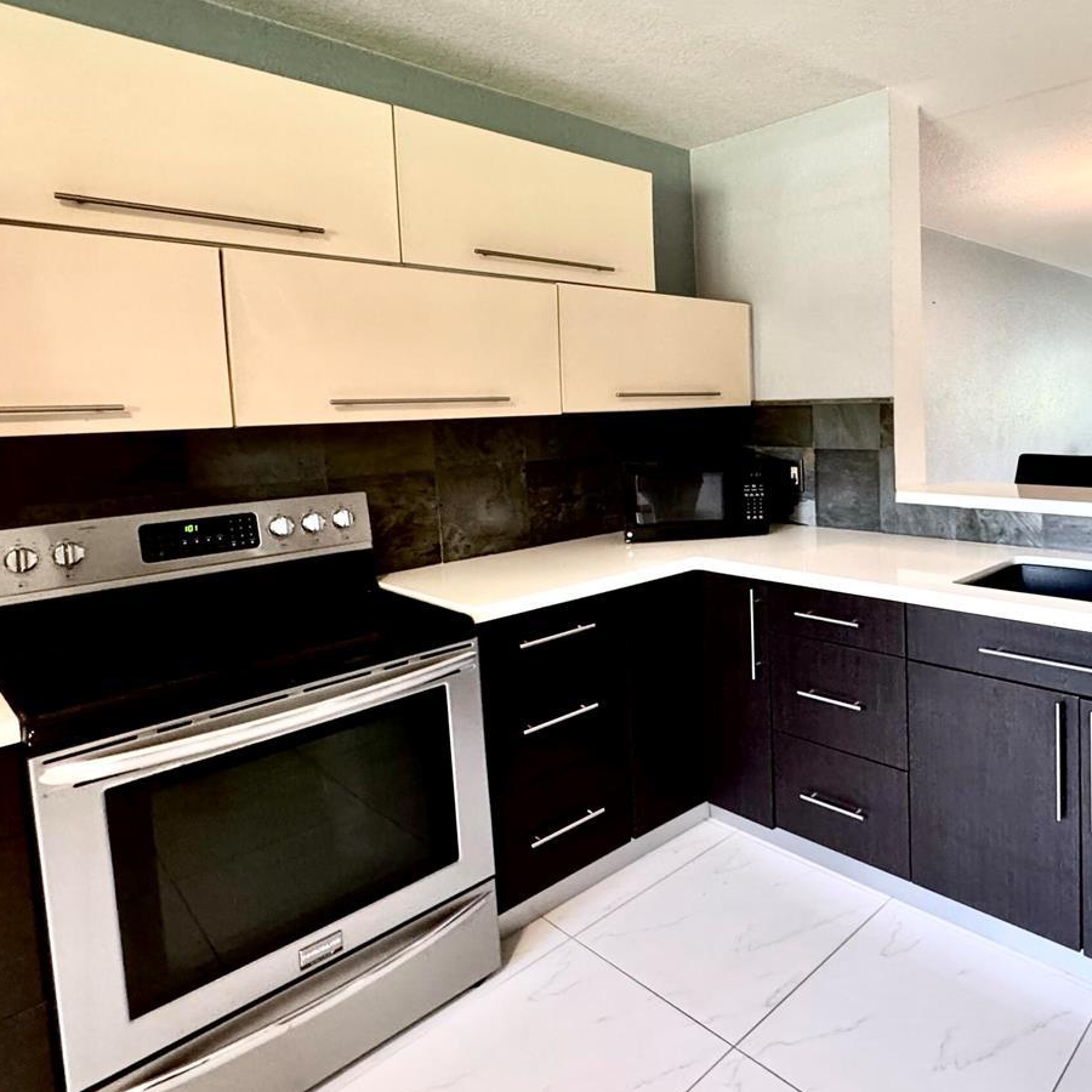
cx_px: 840
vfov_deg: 69.2
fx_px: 785
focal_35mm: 22
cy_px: 456
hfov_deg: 64.7
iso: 320
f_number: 2.2
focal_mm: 2.22
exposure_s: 1/60
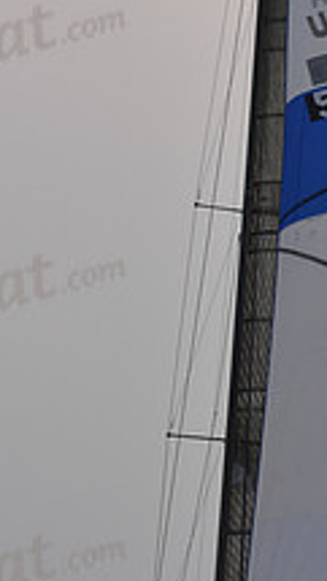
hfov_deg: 6.1
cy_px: 411
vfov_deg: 10.9
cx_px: 266
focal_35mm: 198
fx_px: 3051
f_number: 6.3
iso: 250
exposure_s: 1/640
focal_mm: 70
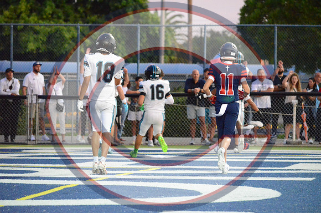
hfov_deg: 7.1
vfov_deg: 4.7
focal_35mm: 292
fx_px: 2602
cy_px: 106
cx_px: 160
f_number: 5
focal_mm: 195
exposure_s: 1/400
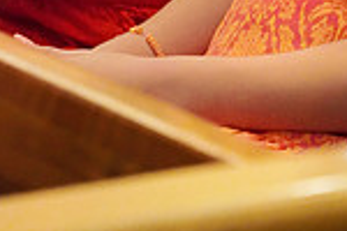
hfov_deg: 4.8
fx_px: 4120
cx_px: 301
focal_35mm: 428
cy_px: -249
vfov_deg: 3.2
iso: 8000
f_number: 5.6
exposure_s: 1/125
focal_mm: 95
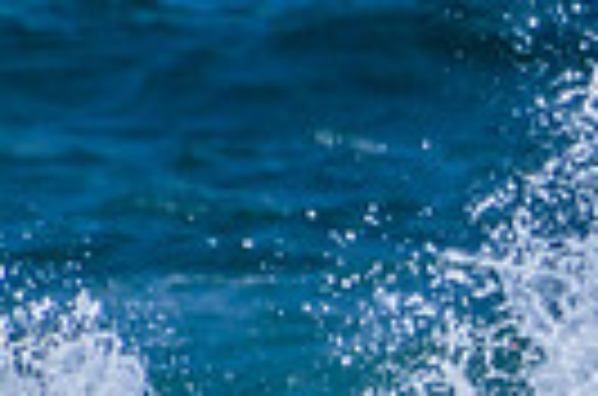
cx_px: 1281
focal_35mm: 3939
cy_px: 763
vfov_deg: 0.3
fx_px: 65275
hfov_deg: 0.5
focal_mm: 900
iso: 640
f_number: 11
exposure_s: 1/2500
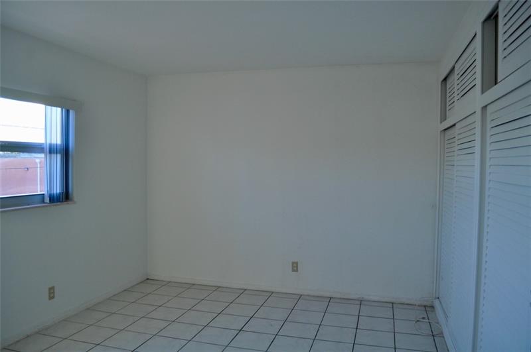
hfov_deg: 67.5
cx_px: 266
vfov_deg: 47.8
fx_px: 398
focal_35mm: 27
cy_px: 176
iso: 400
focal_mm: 18
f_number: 4.5
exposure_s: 1/80
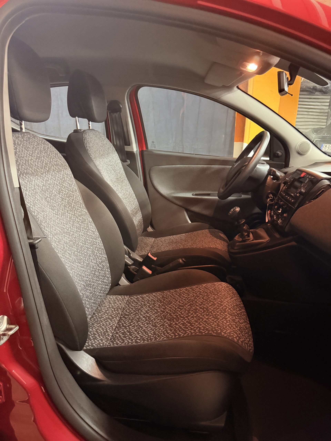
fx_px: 306
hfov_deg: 56.8
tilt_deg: -14.7
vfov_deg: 71.6
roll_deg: -1.2
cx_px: 166
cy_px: 220
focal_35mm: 24
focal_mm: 6.76
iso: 1000
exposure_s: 1/25
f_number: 1.78
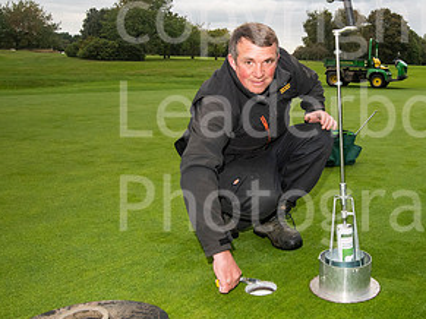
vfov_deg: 36.7
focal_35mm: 39
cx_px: 310
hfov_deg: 46.5
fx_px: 480
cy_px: 139
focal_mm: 17
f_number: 6.3
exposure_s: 1/125
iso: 640
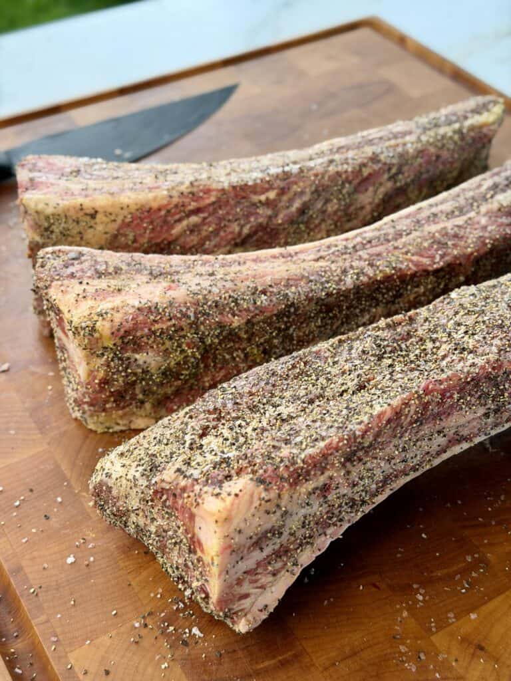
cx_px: 256
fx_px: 945
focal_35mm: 48
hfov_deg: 30.3
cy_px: 340
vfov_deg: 39.7
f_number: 1.78
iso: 64
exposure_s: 1/337
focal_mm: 6.76
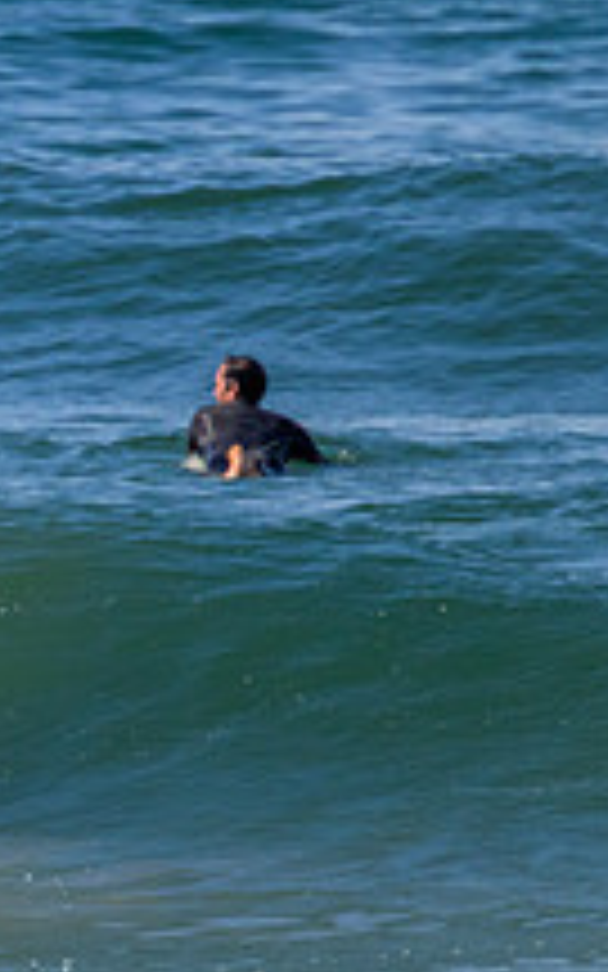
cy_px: 443
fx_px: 58035
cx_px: -626
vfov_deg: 1.0
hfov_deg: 0.6
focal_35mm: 2189
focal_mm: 800
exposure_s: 1/2000
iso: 1400
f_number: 11
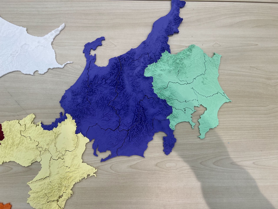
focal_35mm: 26
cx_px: 139
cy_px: 104
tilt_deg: -79.4
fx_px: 209
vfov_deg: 53.1
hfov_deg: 67.3
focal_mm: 5.7
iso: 40
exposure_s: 1/204
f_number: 1.5
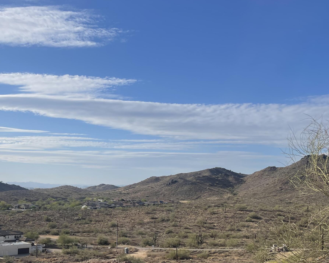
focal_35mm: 41
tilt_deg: -1.2
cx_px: 96
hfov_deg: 43.8
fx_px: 399
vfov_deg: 35.9
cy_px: 188
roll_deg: -1.6
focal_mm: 5.1
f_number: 1.6
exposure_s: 1/5917
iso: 32
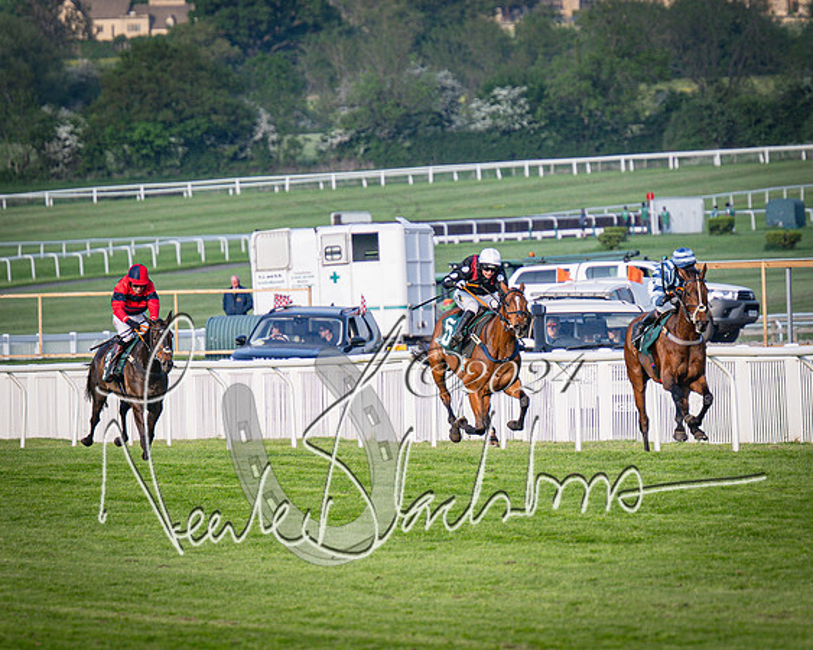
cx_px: 496
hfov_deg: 4.2
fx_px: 11063
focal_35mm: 460
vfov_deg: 3.4
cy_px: 314
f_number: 4
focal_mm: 210
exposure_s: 1/2000
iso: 400
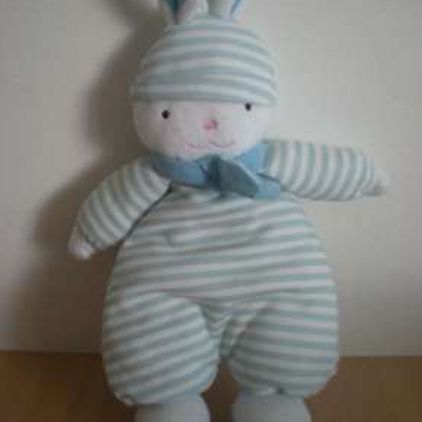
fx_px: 634
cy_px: 195
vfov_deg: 36.8
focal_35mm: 46
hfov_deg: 36.8
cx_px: 212
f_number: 3.1
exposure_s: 1/38.4
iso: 200
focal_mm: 6.3
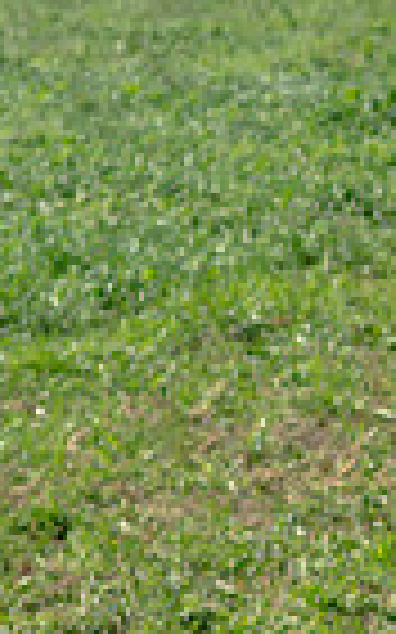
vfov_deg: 6.3
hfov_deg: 3.9
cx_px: 929
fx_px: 5721
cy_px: 371
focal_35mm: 331
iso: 100
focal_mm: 45
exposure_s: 1/2500
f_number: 4
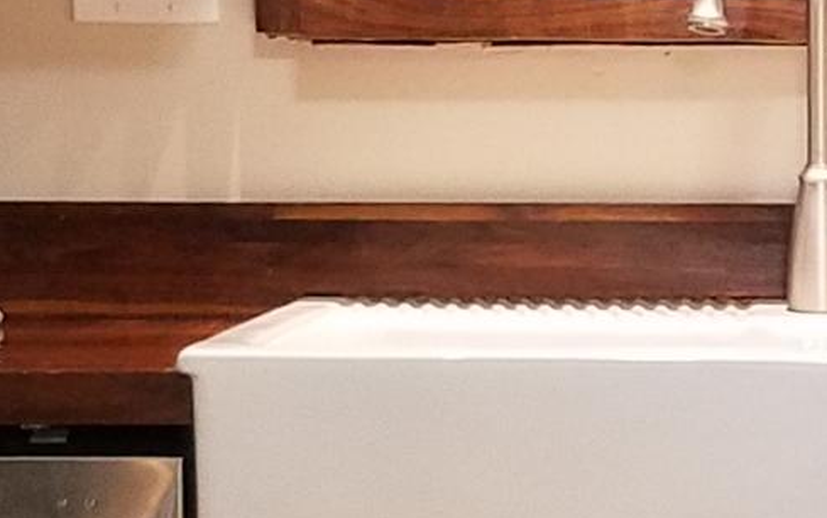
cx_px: 1126
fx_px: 3810
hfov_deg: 12.0
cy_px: 454
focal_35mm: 169
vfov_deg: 7.7
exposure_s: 1/30
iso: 160
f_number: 1.7
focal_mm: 4.2
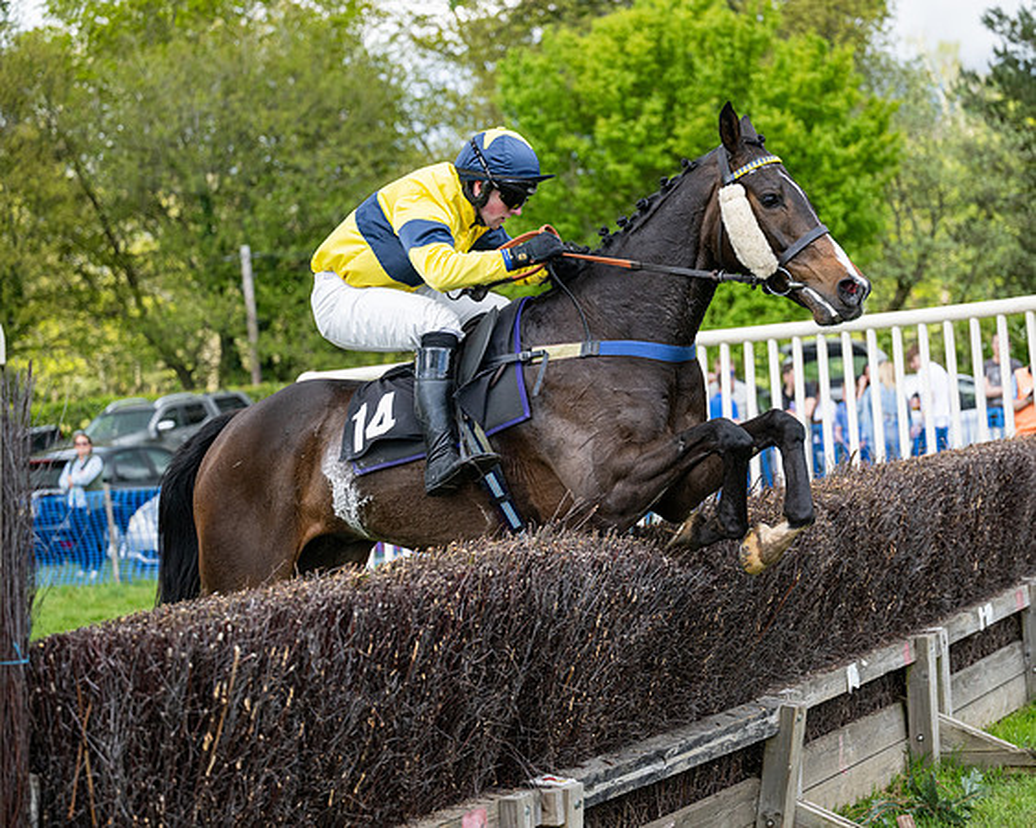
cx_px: 533
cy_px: 414
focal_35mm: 79
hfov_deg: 24.2
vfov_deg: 19.4
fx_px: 2416
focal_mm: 70
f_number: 2.8
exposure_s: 1/2500
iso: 400
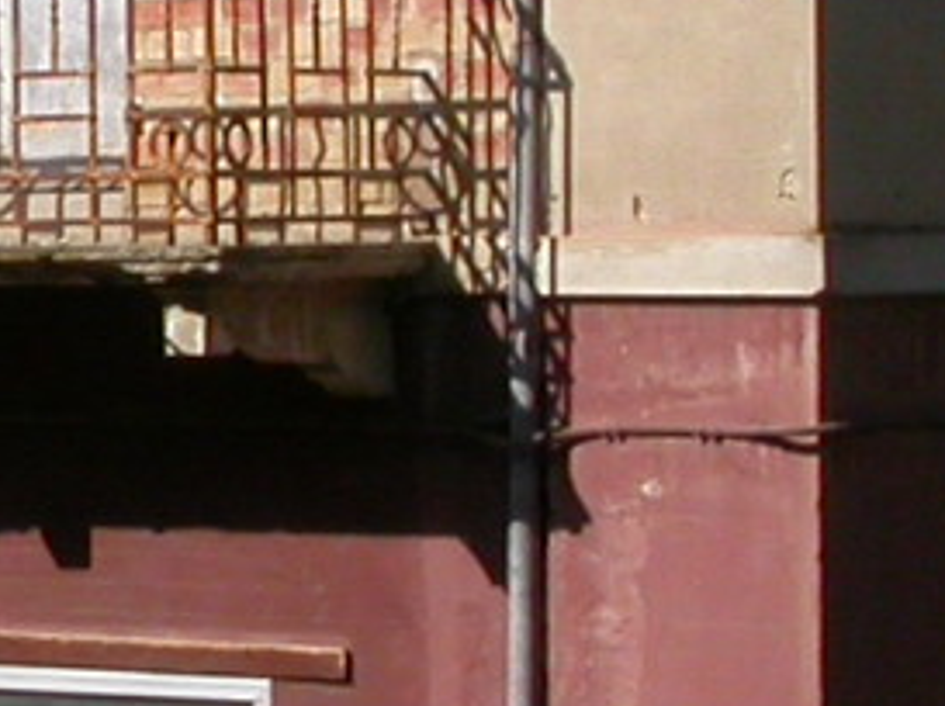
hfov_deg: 8.7
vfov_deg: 6.6
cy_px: 114
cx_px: -447
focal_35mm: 223
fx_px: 6080
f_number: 7.5
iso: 100
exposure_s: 1/517
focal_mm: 7.85
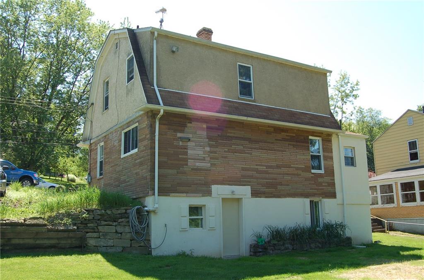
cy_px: 140
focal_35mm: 34
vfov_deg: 38.2
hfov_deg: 55.2
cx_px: 212
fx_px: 405
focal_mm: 23
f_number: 7.1
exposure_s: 1/200
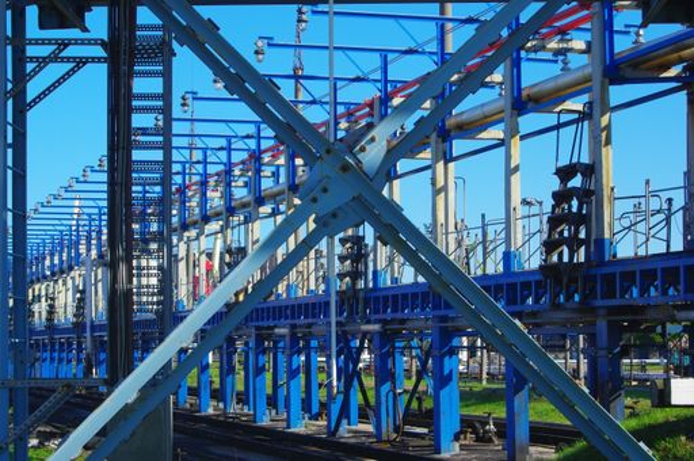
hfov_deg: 23.4
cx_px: 347
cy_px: 230
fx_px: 1675
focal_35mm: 87
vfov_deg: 15.7
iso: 100
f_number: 11
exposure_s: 1/100
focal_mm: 58
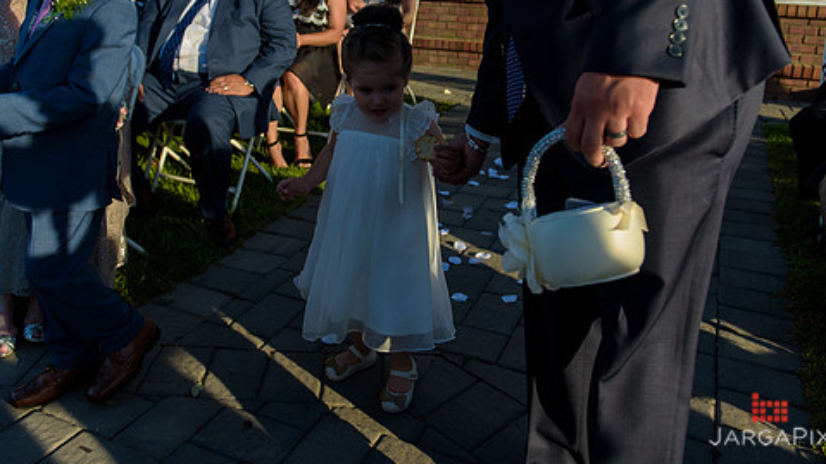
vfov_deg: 35.2
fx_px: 722
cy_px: 149
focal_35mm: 33
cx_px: 374
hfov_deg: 59.4
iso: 200
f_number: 3.2
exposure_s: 1/1600
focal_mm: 26
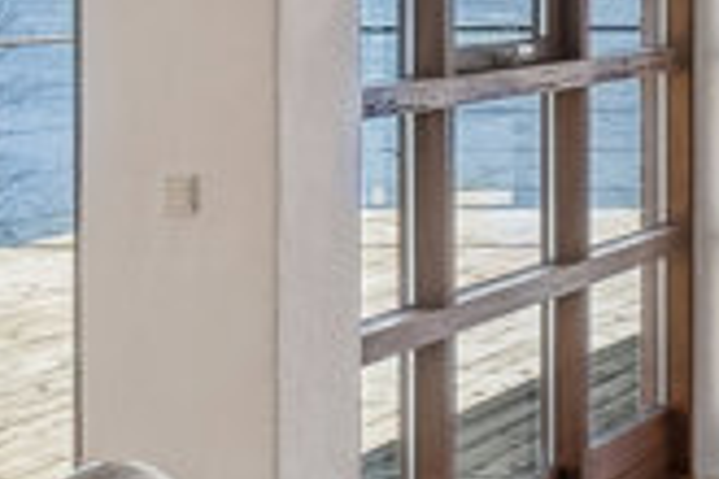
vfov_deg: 9.6
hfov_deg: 14.1
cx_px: 889
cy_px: -63
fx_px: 2816
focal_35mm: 141
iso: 200
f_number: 8
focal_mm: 19.5
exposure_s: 1/250
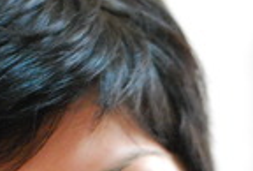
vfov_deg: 3.8
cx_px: 61
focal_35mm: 364
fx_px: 2566
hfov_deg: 5.6
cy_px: 274
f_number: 2.2
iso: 1600
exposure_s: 1/100
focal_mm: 50
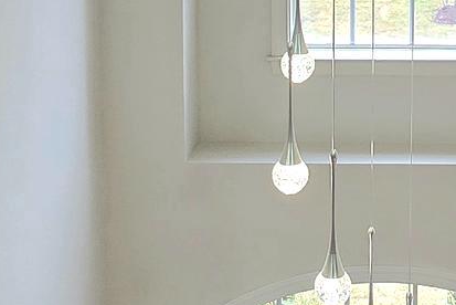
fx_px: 849
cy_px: -72
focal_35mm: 67
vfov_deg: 19.1
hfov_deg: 29.2
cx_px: 378
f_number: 2.2
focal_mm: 2.2
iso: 80
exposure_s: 1/52.9
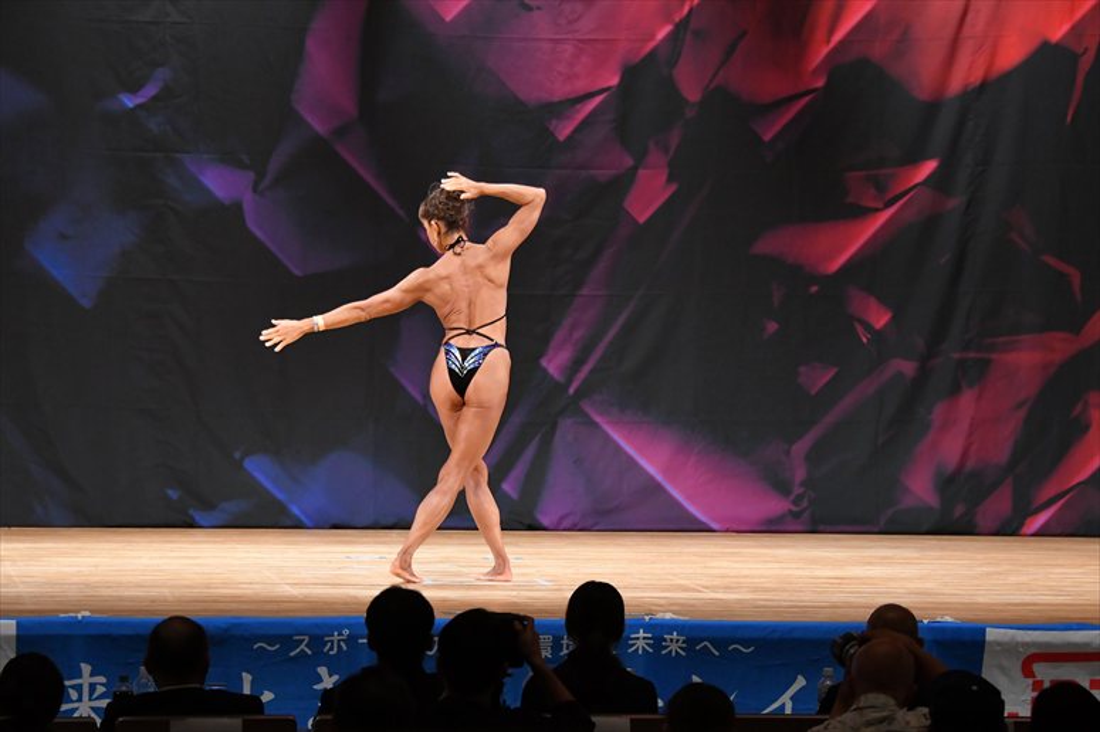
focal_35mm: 183
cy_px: 366
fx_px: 5589
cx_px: 550
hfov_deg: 11.2
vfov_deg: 7.5
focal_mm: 122
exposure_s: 1/400
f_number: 5.6
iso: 3600
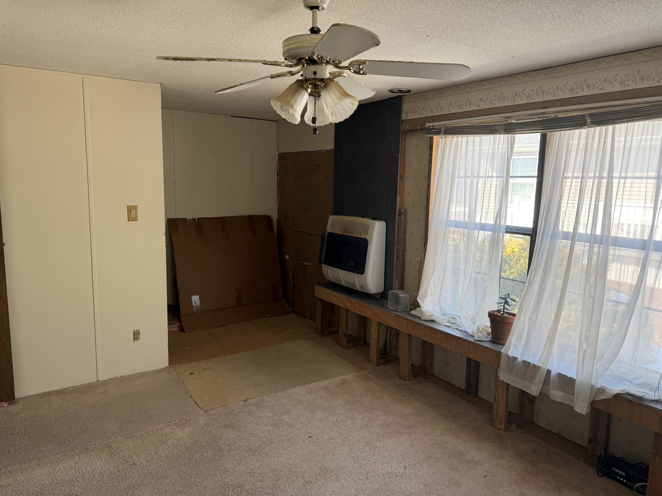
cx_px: 331
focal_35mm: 24
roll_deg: -1.7
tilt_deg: -7.8
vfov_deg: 56.8
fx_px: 459
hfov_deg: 71.6
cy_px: 248
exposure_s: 1/121
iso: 100
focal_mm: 6.76
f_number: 1.78
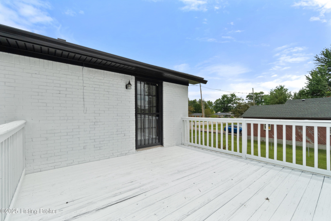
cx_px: 166
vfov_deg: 77.3
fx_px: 138
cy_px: 110
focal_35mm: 15
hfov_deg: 100.4
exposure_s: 1/640
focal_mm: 10
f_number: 10
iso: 400
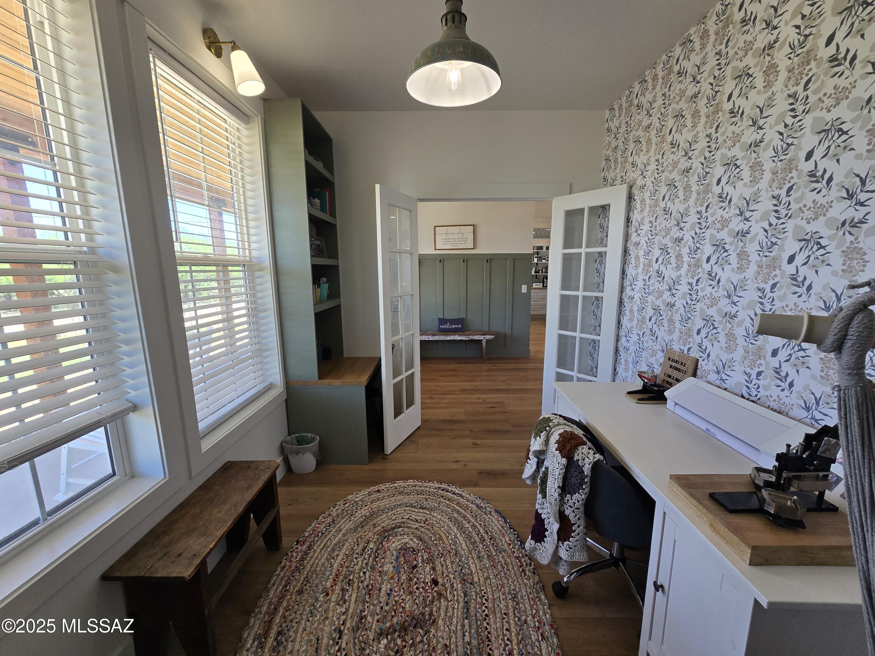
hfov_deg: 106.2
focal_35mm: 13
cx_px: 438
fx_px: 329
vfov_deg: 89.9
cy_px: 328
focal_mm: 2.2
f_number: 2.2
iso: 80
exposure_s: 1/120
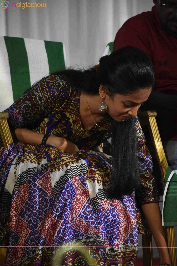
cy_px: 133
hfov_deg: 6.5
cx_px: 88
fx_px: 1549
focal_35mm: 210
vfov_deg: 9.8
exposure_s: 1/100
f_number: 5.6
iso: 2500
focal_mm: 140
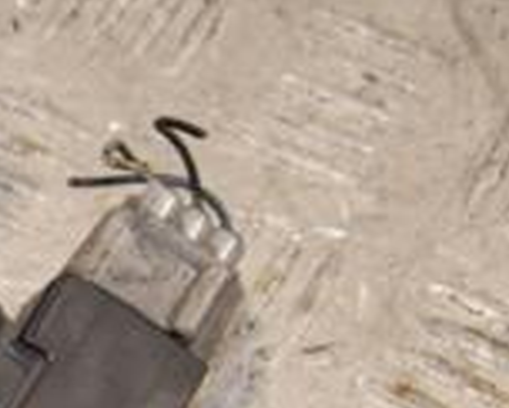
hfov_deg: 7.5
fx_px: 3769
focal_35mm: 250
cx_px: -455
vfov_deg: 6.2
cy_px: 334
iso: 800
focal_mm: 45
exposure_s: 1/200
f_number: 8
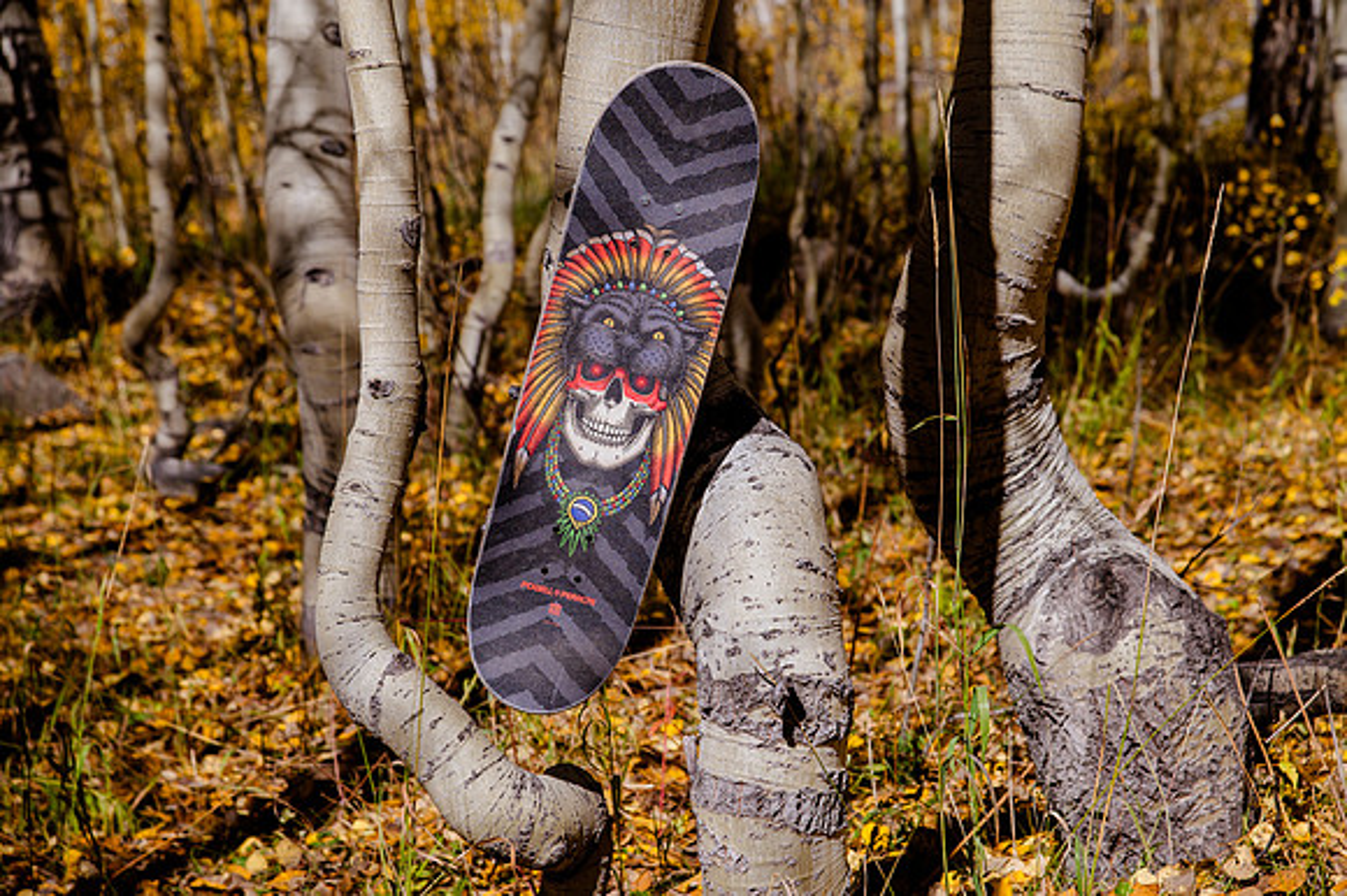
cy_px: 448
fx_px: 3384
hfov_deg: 22.5
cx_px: 717
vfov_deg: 15.1
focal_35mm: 91
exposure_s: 1/1000
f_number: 6.3
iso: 200
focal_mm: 85
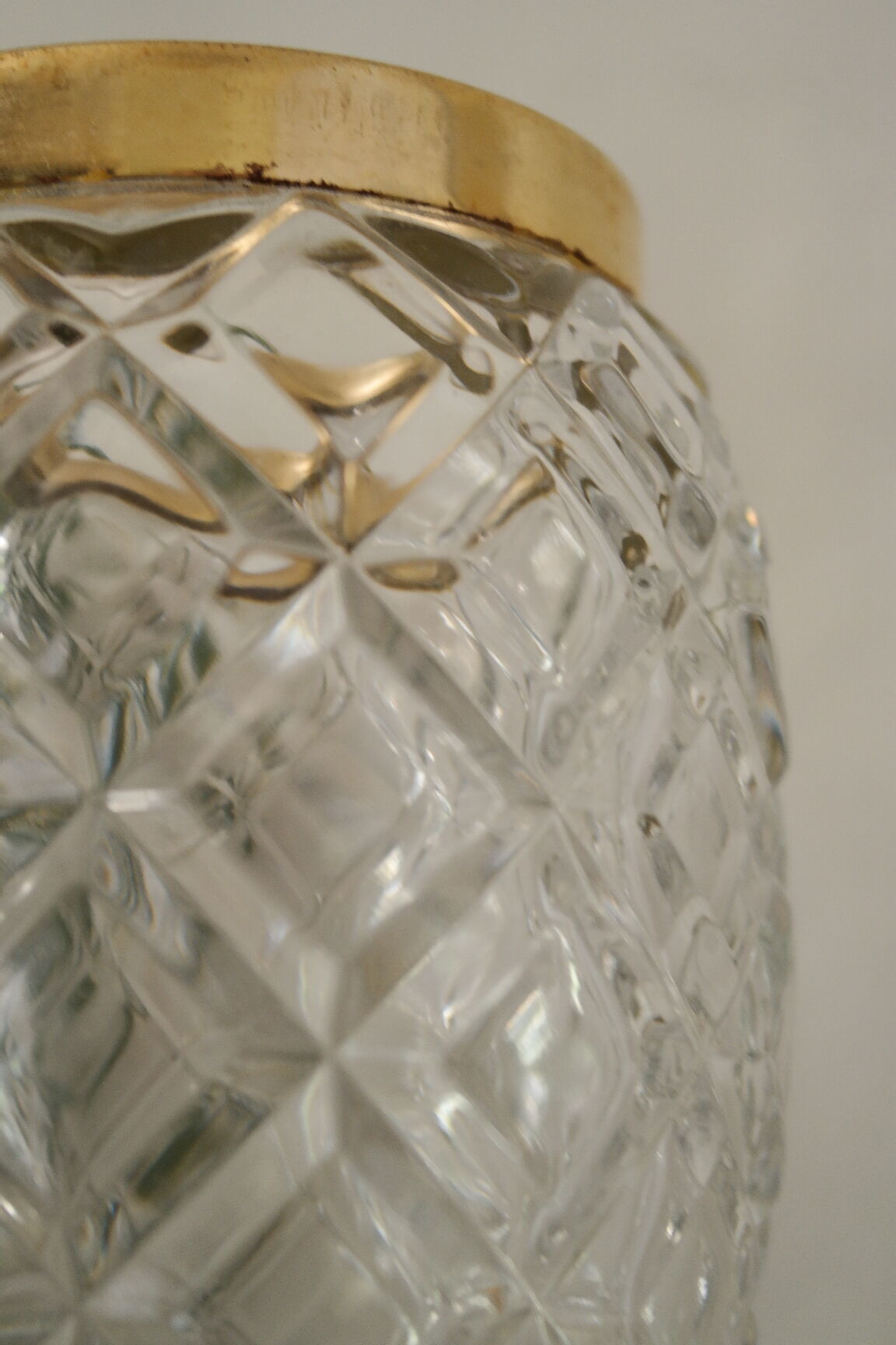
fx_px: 2576
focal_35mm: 69
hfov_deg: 19.7
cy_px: 672
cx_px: 448
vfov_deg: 29.2
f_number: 5.6
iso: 800
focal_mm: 45
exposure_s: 1/30
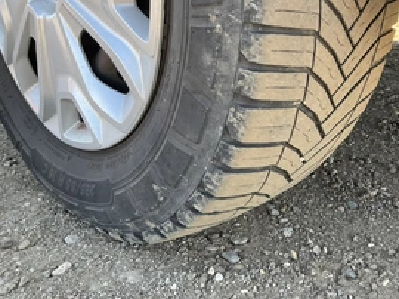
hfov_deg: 42.7
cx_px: 291
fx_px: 495
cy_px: 130
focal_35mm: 43
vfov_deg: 33.5
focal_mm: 3
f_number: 1.8
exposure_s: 1/122
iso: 32
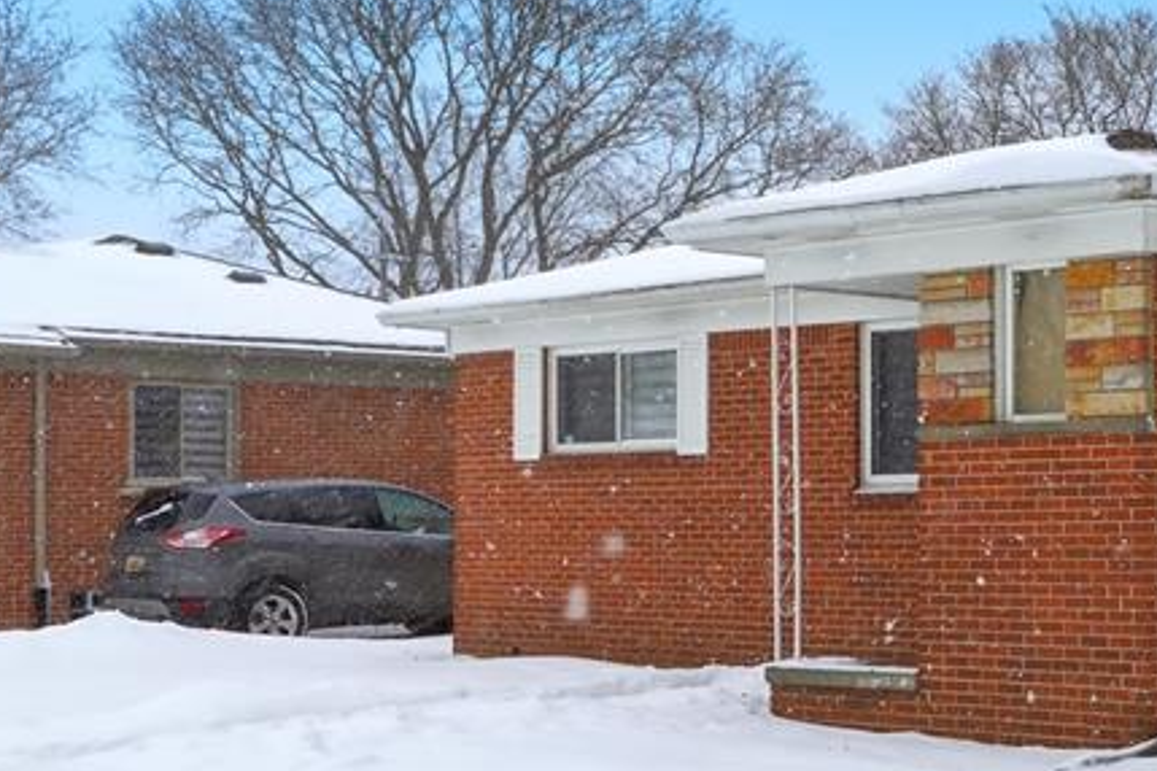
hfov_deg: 25.2
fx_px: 2378
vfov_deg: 18.4
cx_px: 1303
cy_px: 488
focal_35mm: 74
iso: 400
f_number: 8
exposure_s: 1/8000
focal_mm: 31
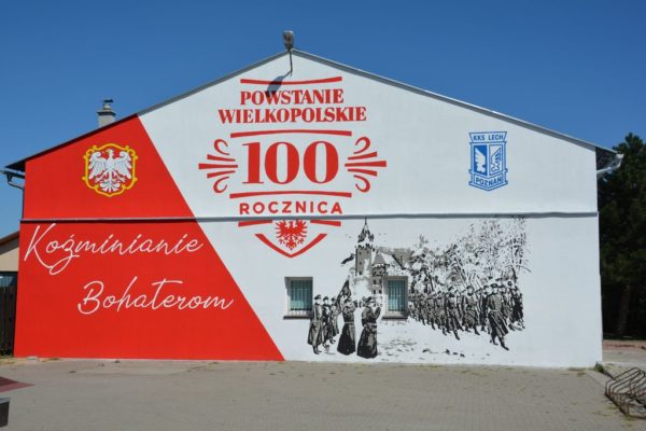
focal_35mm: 45
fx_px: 807
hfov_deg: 43.6
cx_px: 323
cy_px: 216
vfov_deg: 29.9
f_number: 10
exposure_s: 1/400
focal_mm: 30
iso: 100
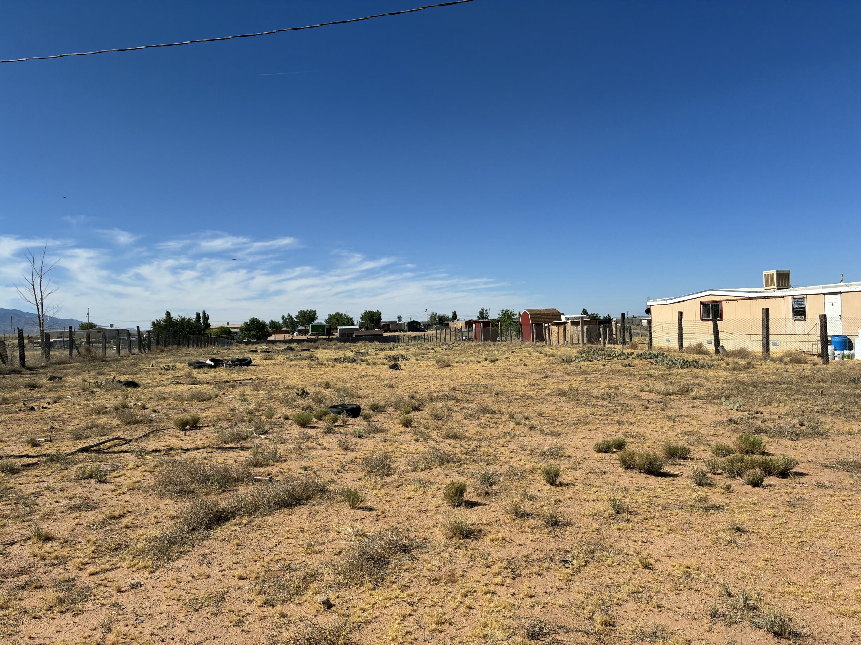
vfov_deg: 53.1
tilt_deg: +0.8
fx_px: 647
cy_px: 322
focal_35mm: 26
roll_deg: +1.8
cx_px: 430
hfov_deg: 67.3
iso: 25
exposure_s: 1/2611
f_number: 1.64
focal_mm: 4.2
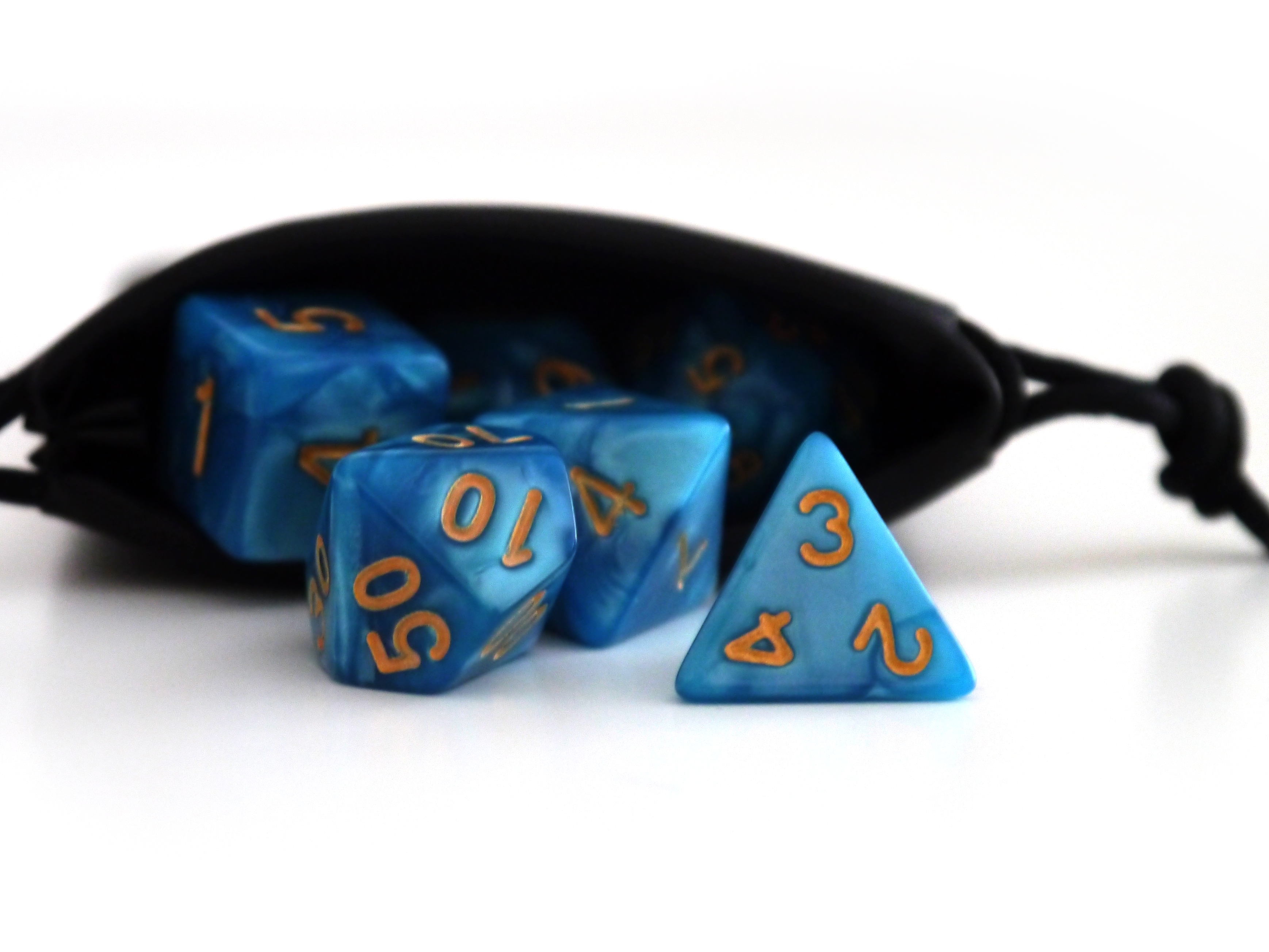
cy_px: 394
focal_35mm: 111
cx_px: 470
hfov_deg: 17.7
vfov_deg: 13.3
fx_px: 4071
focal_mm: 42
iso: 800
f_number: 5.6
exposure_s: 1/20
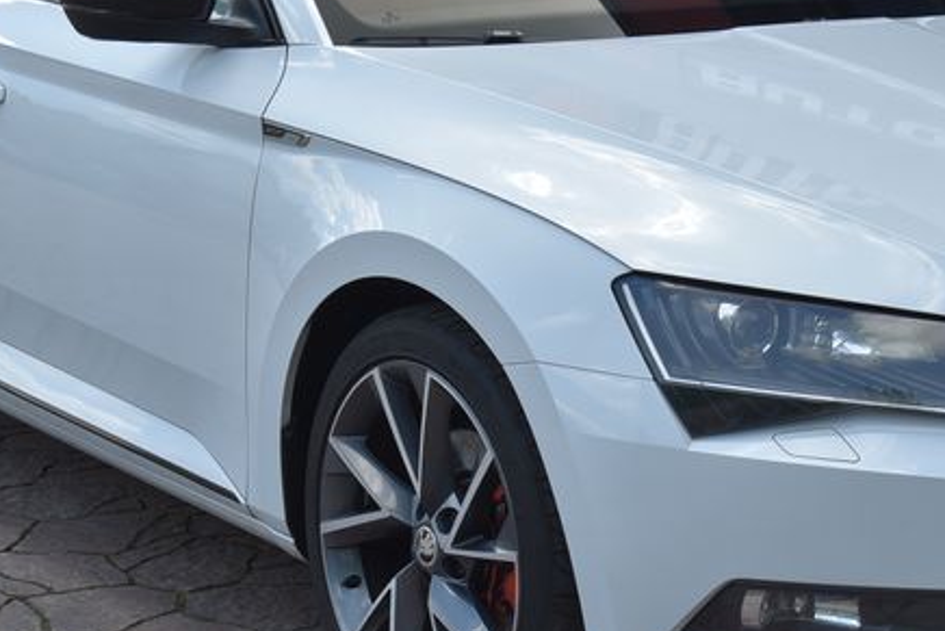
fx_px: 2836
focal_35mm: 108
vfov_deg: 12.7
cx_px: 570
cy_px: 221
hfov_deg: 18.9
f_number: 8
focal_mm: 46
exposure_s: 1/250
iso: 500
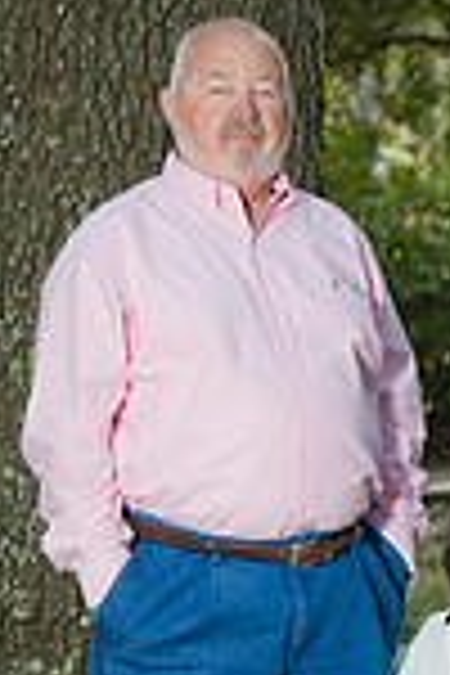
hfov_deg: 5.0
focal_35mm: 276
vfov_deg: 7.5
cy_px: 500
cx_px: 583
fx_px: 5175
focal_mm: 92
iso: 160
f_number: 4.5
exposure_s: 1/100
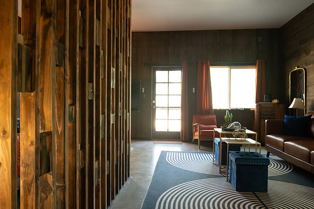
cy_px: 105
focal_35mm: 24
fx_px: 210
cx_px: 157
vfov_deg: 52.9
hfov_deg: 73.6
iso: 6400
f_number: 6.3
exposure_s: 1/80
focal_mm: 24
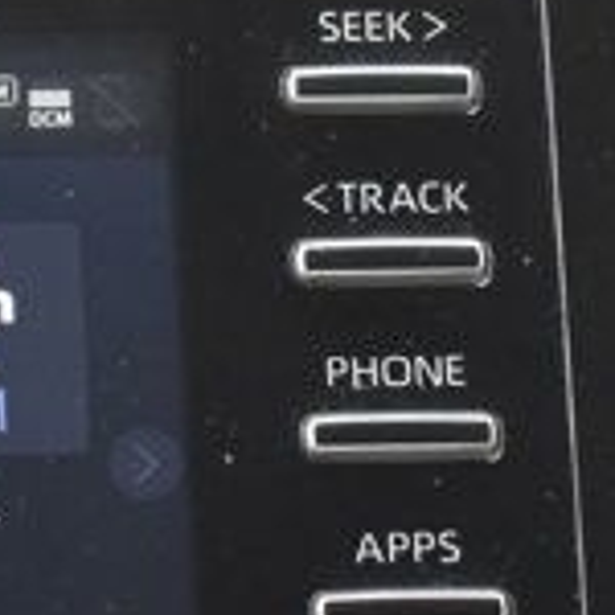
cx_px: -385
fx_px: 5930
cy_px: 681
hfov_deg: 5.9
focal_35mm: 295
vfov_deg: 5.9
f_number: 8
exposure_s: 1/60
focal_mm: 34
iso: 400
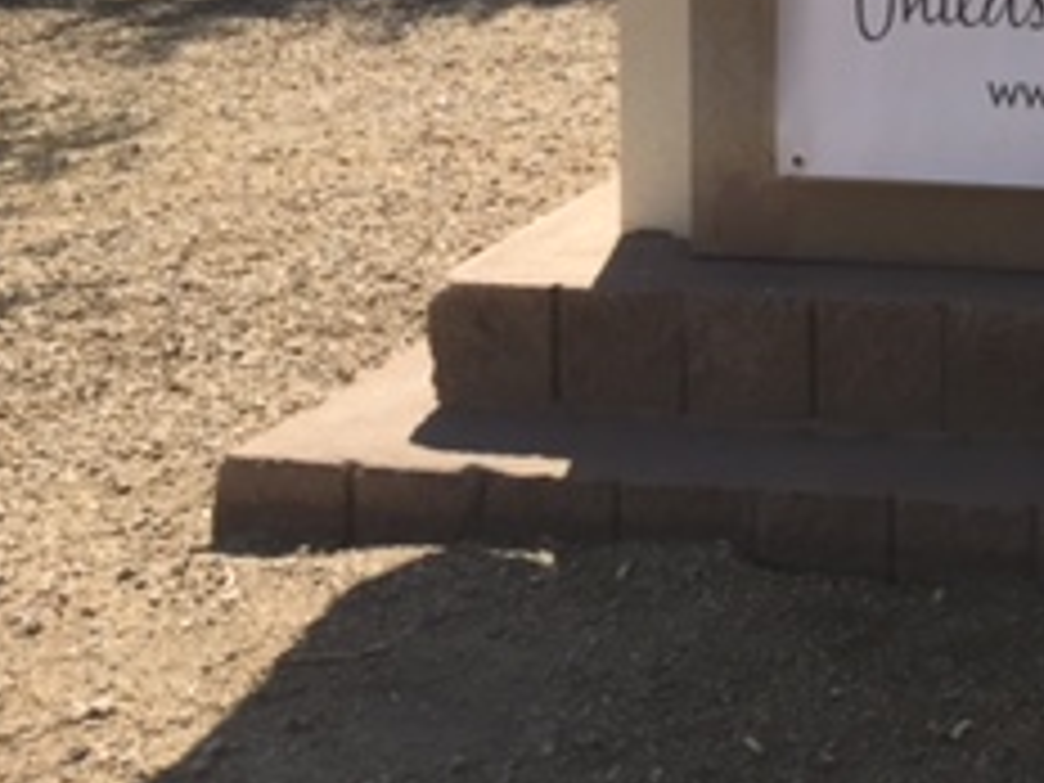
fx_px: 2413
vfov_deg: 17.1
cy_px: -288
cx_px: 1372
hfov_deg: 21.9
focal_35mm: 80
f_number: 2.2
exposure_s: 1/1276
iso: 32
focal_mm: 4.15
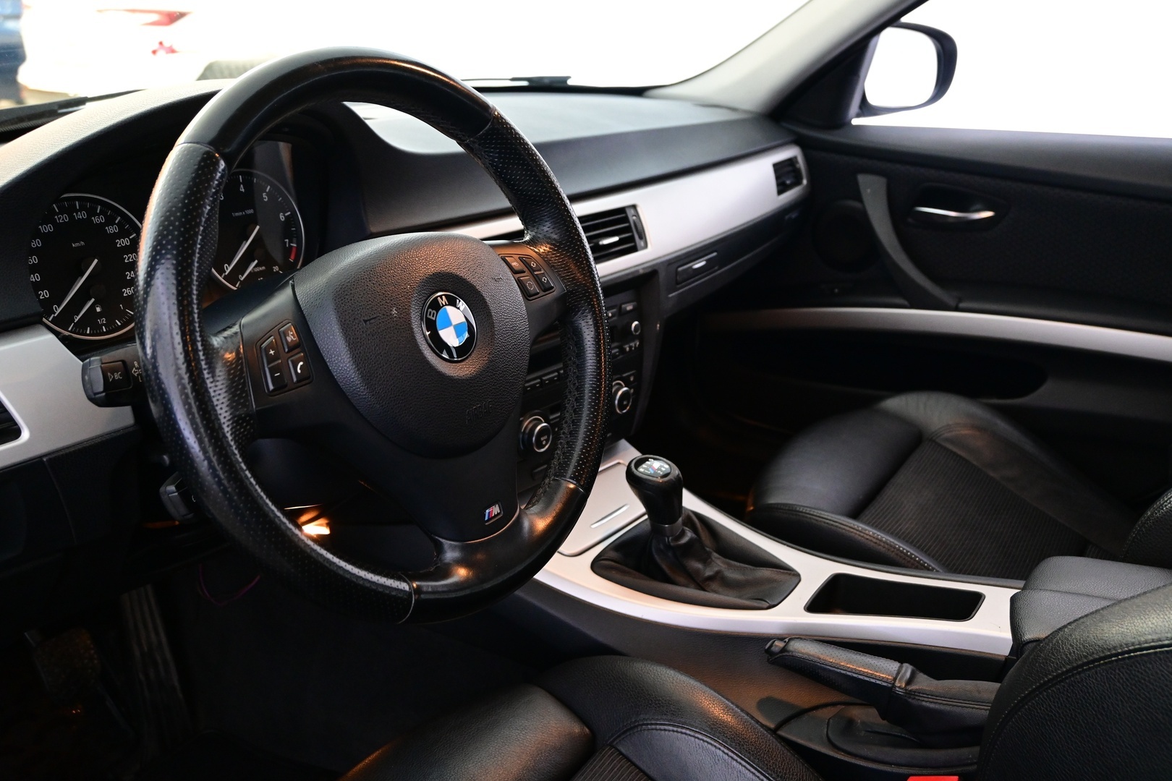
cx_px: 586
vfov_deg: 41.7
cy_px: 390
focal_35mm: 32
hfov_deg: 59.5
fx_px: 1025
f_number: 4
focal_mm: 21
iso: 2200
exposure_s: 1/30
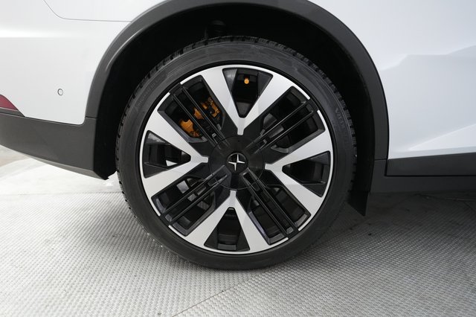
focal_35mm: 25
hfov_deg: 71.5
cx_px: 238
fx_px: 330
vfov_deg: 51.2
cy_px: 158
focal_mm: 25
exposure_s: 1/160
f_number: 2.8
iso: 5000
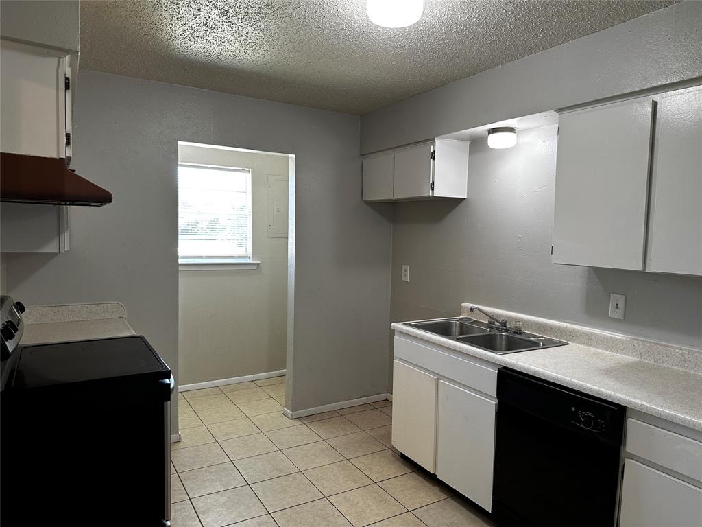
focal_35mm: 24
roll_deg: -1.1
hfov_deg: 71.6
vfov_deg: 56.8
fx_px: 487
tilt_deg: -4.9
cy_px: 264
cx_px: 351
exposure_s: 1/60
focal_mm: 6.86
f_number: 1.78
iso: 125
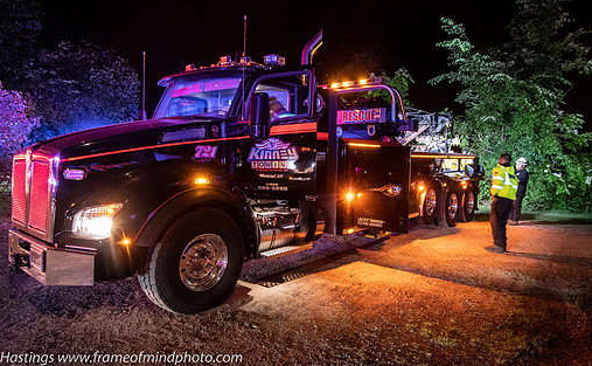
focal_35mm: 23
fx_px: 370
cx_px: 299
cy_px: 174
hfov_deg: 77.3
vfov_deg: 52.6
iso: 1600
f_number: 4
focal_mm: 12
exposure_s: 1/13
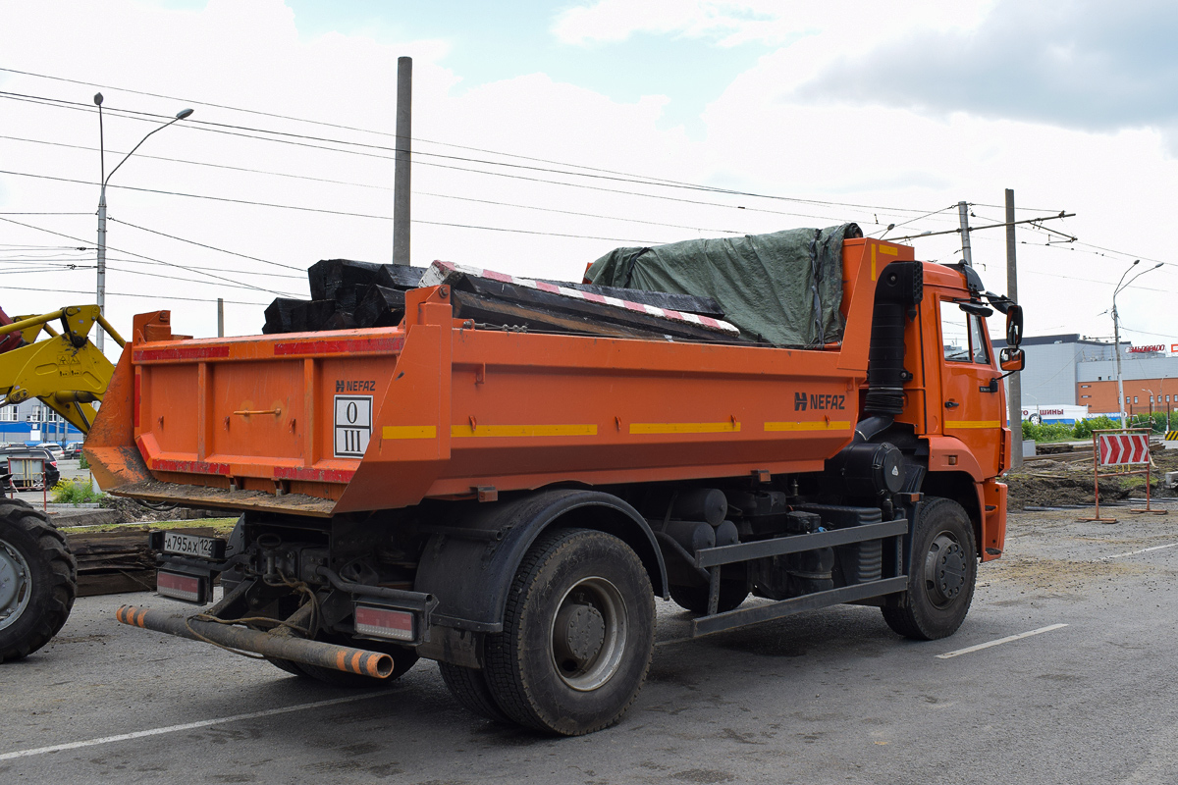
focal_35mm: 34
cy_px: 392
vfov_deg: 38.4
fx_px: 1129
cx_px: 589
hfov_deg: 55.1
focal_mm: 23
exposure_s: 1/250
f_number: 8
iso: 320
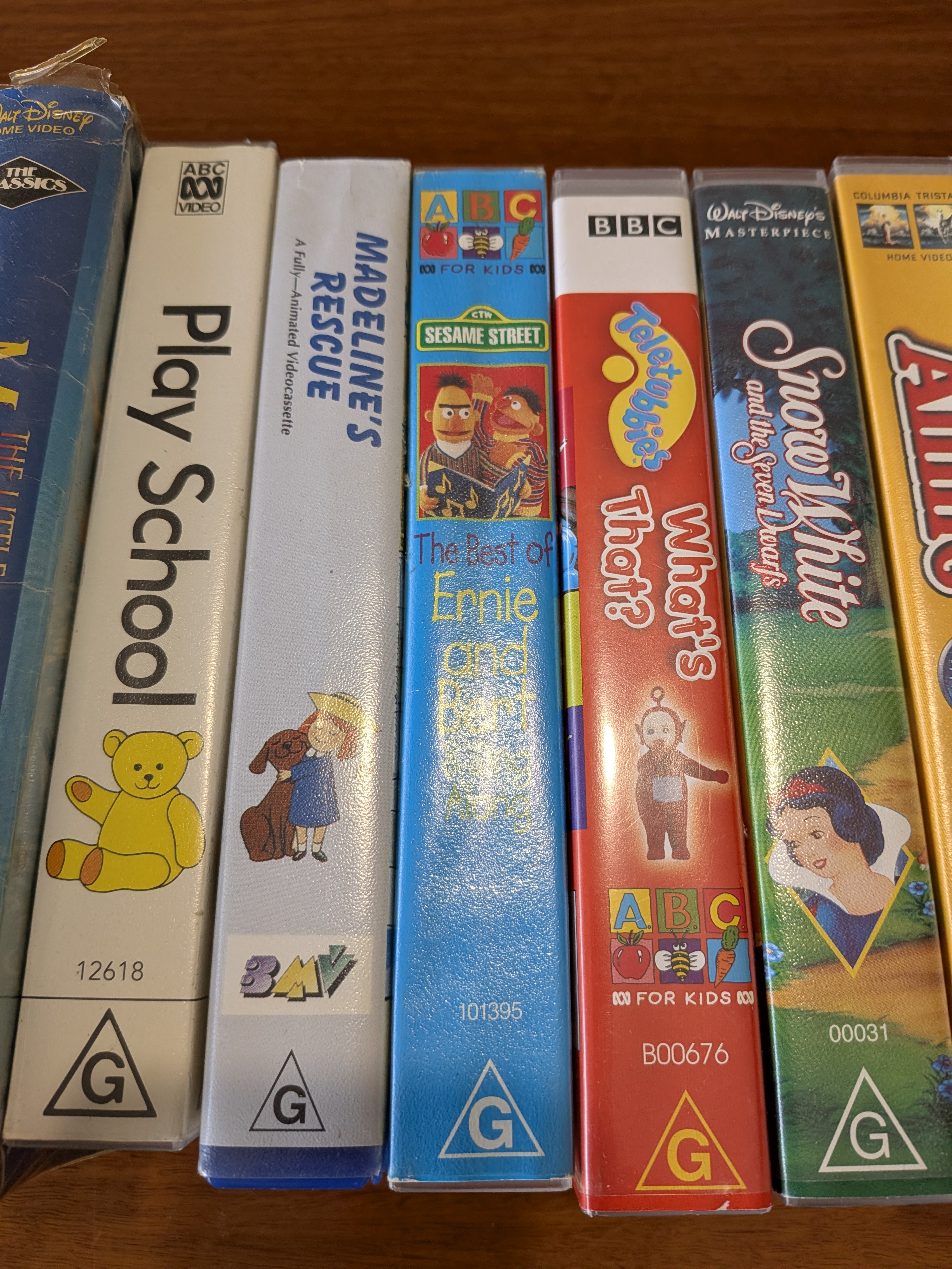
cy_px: 634
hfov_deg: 56.8
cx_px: 476
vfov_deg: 71.6
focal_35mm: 24
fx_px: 880
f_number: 1.7
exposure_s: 1/100
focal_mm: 4.53
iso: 85
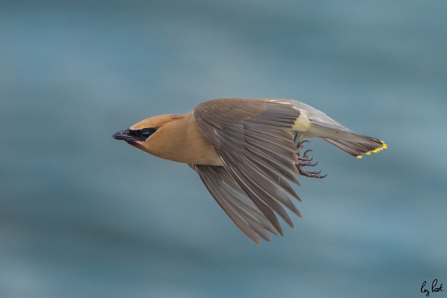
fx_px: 7449
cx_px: 224
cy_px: 149
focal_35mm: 600
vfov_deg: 2.3
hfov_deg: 3.4
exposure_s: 1/8000
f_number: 5.6
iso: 2500
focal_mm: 600
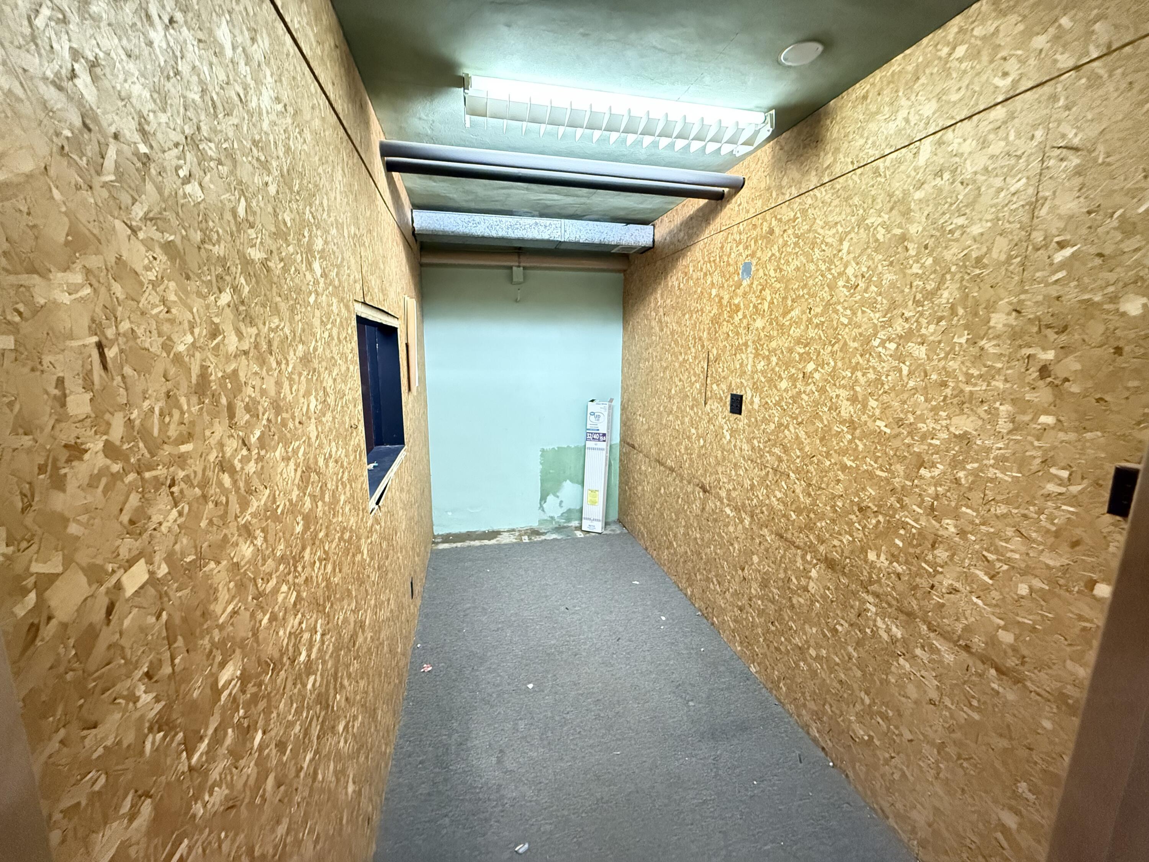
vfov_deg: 85.7
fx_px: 465
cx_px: 574
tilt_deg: -9.7
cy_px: 431
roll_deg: -0.6
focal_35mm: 14
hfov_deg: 102.1
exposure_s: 1/60
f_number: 2.2
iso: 1250
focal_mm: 2.22
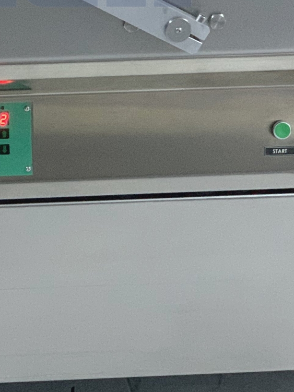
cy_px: 43
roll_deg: +0.2
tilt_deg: -22.0
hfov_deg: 9.0
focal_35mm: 163
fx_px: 1845
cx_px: -97
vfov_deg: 12.0
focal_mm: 6
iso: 400
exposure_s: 1/50
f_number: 2.4
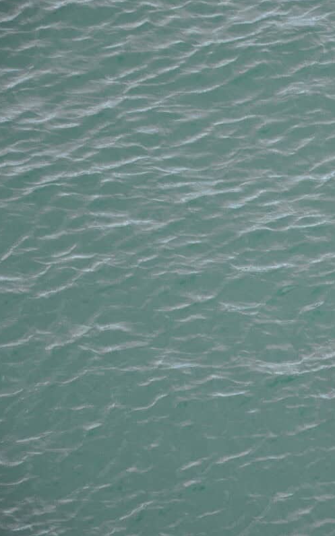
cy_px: 268
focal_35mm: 242
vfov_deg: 8.7
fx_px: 3534
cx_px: 368
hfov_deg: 5.4
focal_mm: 105
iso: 200
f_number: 6.3
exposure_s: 1/160
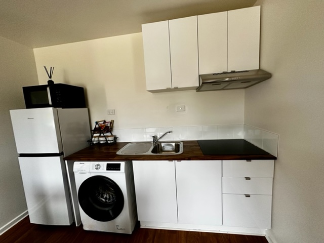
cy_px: 122
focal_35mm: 14
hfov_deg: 102.1
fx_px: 131
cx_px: 162
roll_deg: +3.8
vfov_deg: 85.7
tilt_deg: -7.4
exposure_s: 1/100
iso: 250
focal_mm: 2.22
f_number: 2.2
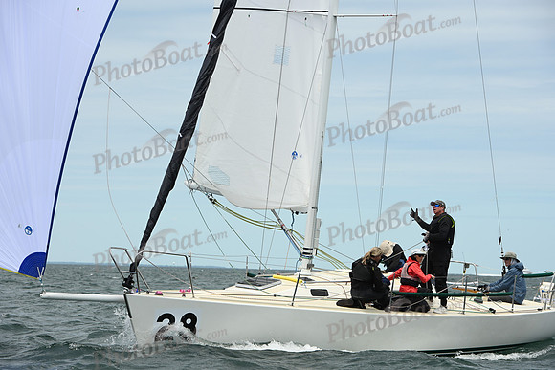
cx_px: 278
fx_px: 2313
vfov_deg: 9.2
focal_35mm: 150
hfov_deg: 13.7
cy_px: 185
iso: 320
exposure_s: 1/1000
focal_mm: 150
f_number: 9
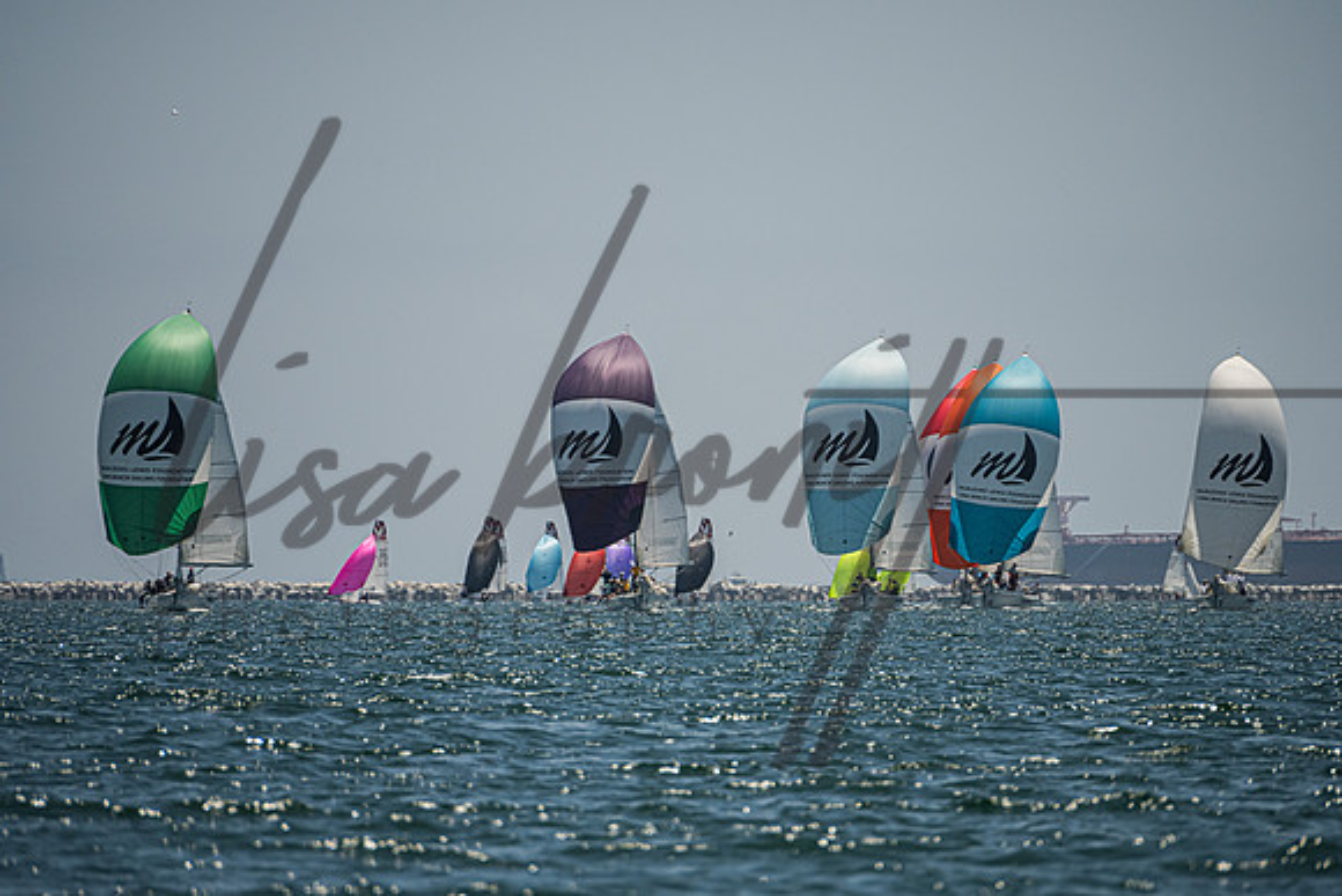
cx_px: 653
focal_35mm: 466
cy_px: 455
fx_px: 17384
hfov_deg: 4.4
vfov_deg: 3.0
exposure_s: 1/3200
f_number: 8
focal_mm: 400
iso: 400
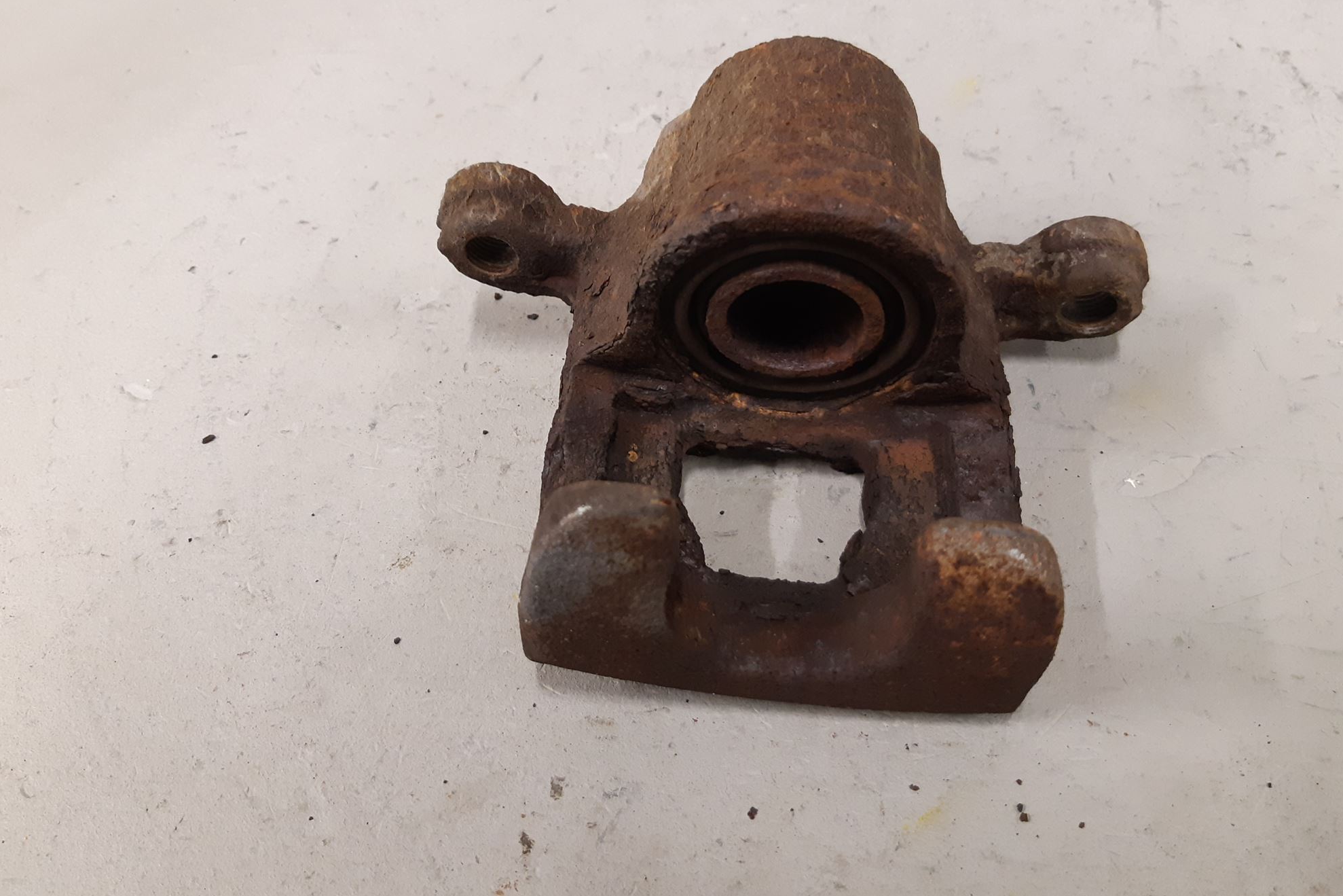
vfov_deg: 46.3
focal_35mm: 28
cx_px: 651
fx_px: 1045
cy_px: 400
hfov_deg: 65.5
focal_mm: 3.93
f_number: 1.7
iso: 250
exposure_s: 1/50
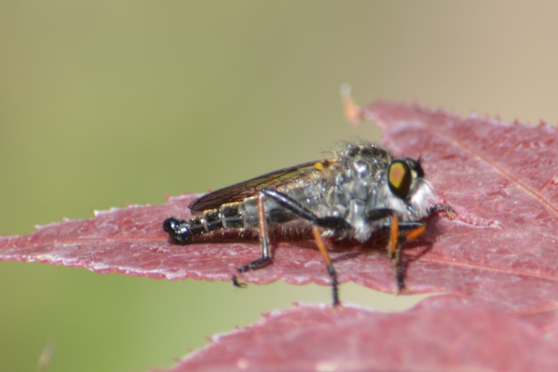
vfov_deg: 3.1
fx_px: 6977
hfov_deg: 4.6
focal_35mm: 450
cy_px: 186
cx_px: 279
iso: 110
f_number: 8
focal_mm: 300
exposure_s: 1/125
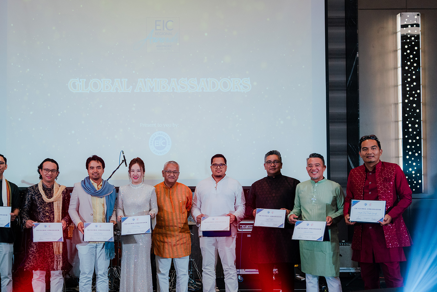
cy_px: 178
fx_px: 583
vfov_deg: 28.0
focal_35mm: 48
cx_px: 144
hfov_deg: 40.6
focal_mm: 35
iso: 1250
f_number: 3.5
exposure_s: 1/200
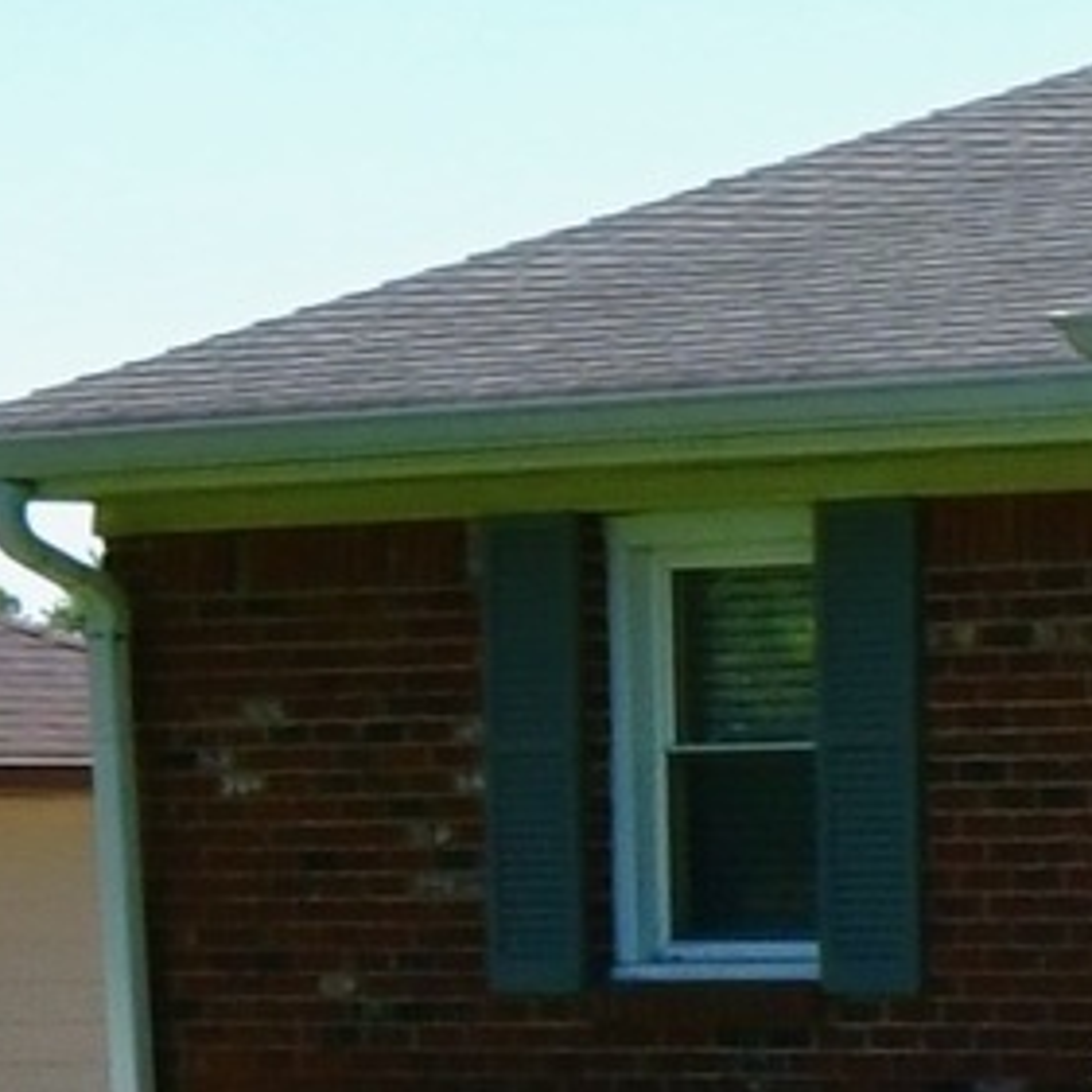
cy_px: 1100
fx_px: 5639
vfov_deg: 11.0
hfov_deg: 8.5
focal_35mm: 158
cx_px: 3688
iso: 640
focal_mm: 17
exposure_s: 1/500
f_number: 11
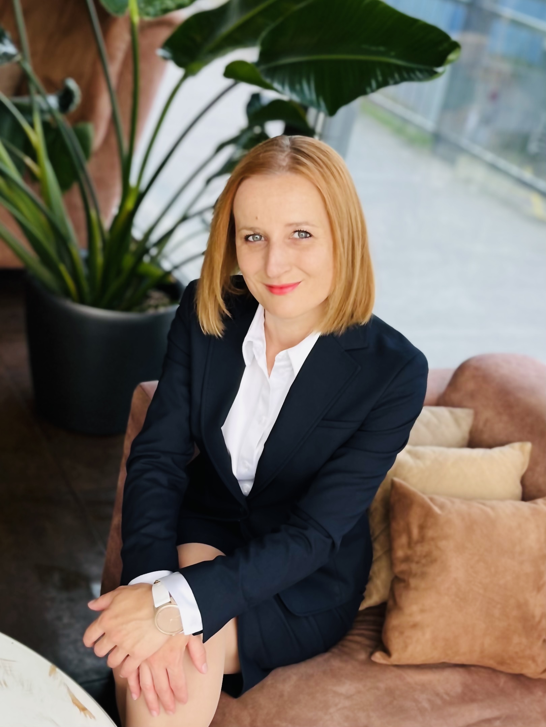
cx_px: 273
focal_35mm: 26
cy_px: 364
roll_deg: +2.9
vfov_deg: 67.3
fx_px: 546
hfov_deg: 53.1
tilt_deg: -26.6
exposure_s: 1/129
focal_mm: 5.1
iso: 32
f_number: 1.6
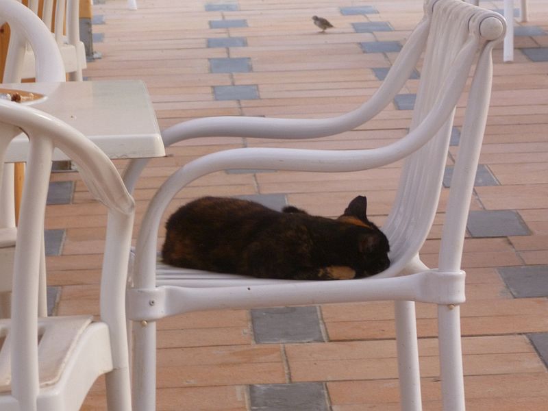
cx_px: 274
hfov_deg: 7.6
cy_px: 206
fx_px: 4132
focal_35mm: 261
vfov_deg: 5.7
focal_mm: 40
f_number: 5.9
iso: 200
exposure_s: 1/13
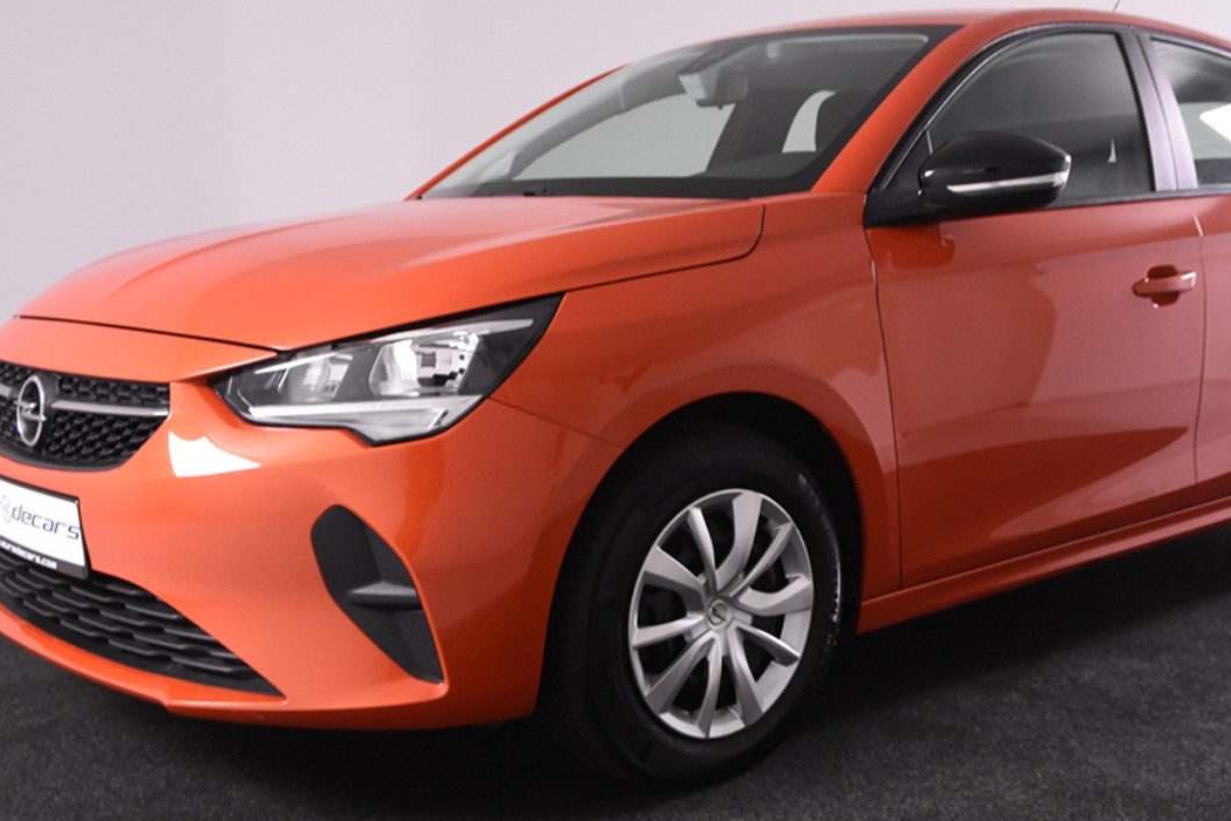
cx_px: 687
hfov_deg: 41.1
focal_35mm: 48
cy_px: 425
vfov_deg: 28.1
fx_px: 1641
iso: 1600
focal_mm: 24
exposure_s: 1/60
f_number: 4
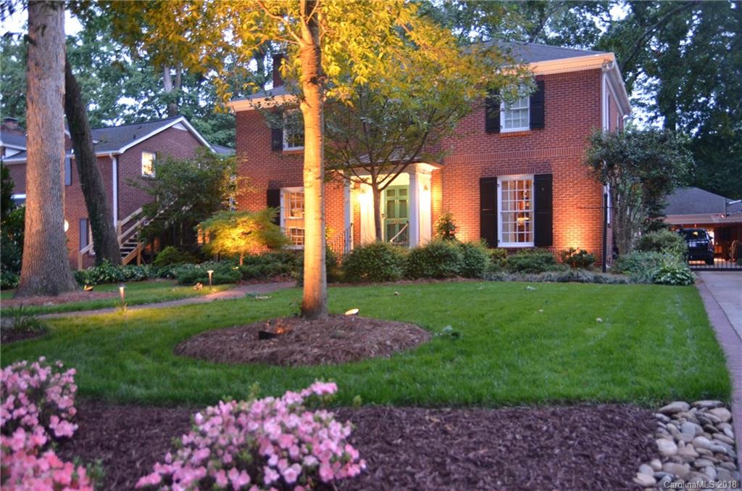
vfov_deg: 39.8
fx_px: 678
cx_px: 371
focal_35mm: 33
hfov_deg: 57.3
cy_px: 246
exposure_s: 1/15
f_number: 2.8
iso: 1600
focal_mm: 22
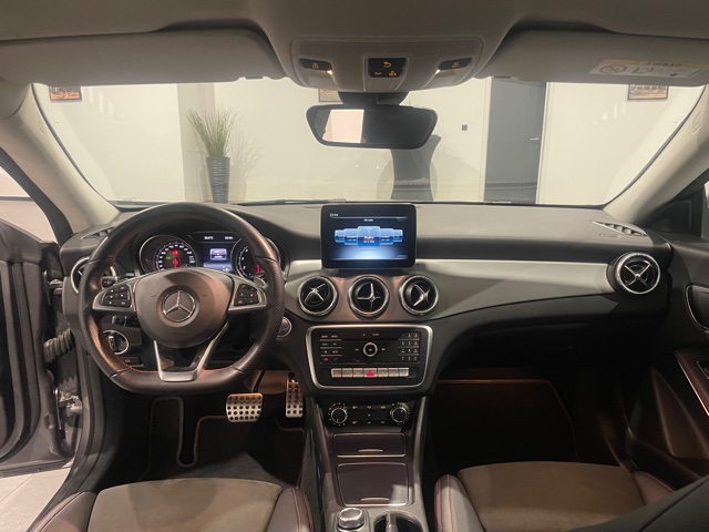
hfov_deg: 67.3
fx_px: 533
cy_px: 266
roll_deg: -0.7
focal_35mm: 26
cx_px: 354
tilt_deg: -15.2
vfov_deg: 53.1
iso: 320
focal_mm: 4.2
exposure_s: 1/50
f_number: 1.6
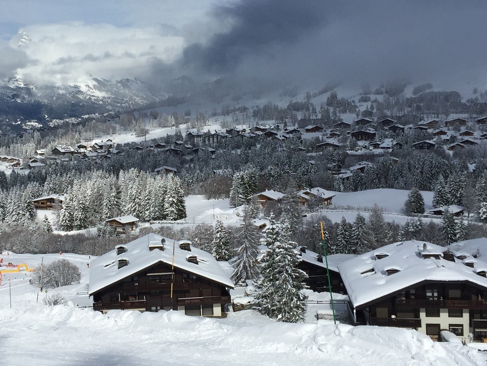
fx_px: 746
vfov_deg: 27.5
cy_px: 146
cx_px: 146
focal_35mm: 53
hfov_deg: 35.6
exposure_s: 1/9901
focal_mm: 4.15
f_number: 2.2
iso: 32
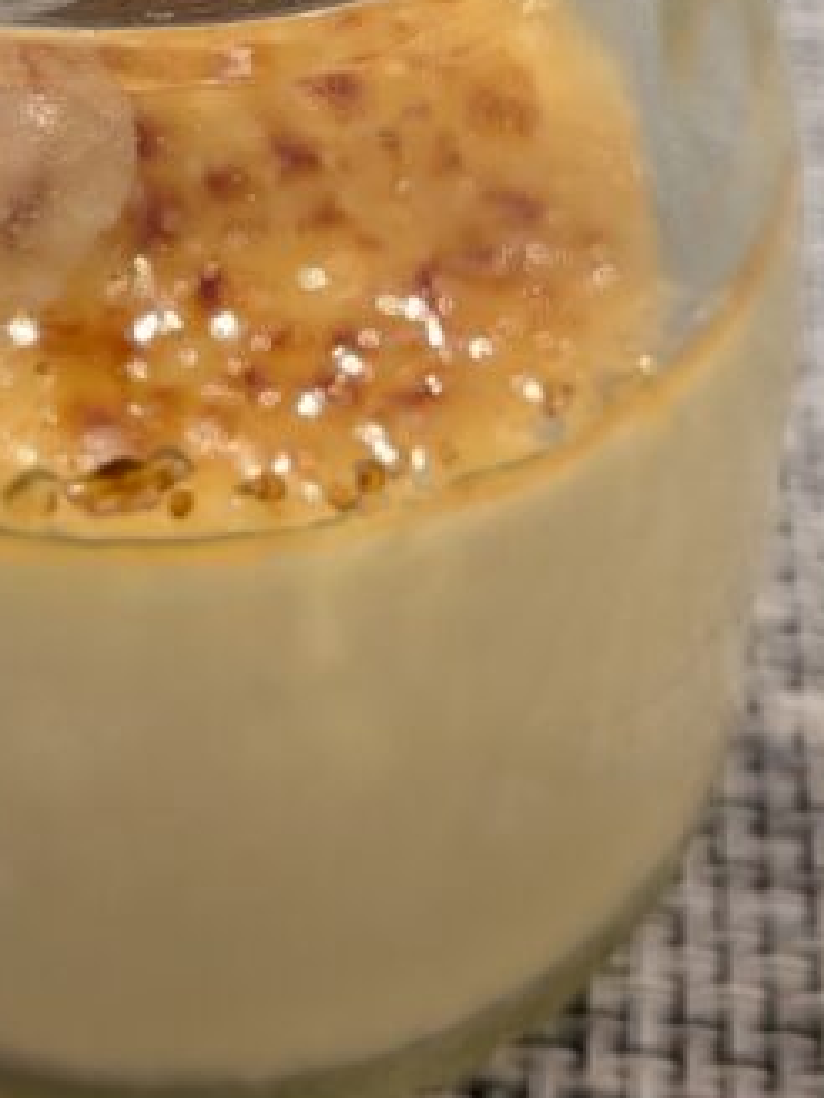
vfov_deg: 25.3
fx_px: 2380
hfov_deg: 19.5
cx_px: 174
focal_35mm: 75
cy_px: 137
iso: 32
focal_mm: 4.53
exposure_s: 1/120
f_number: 1.7
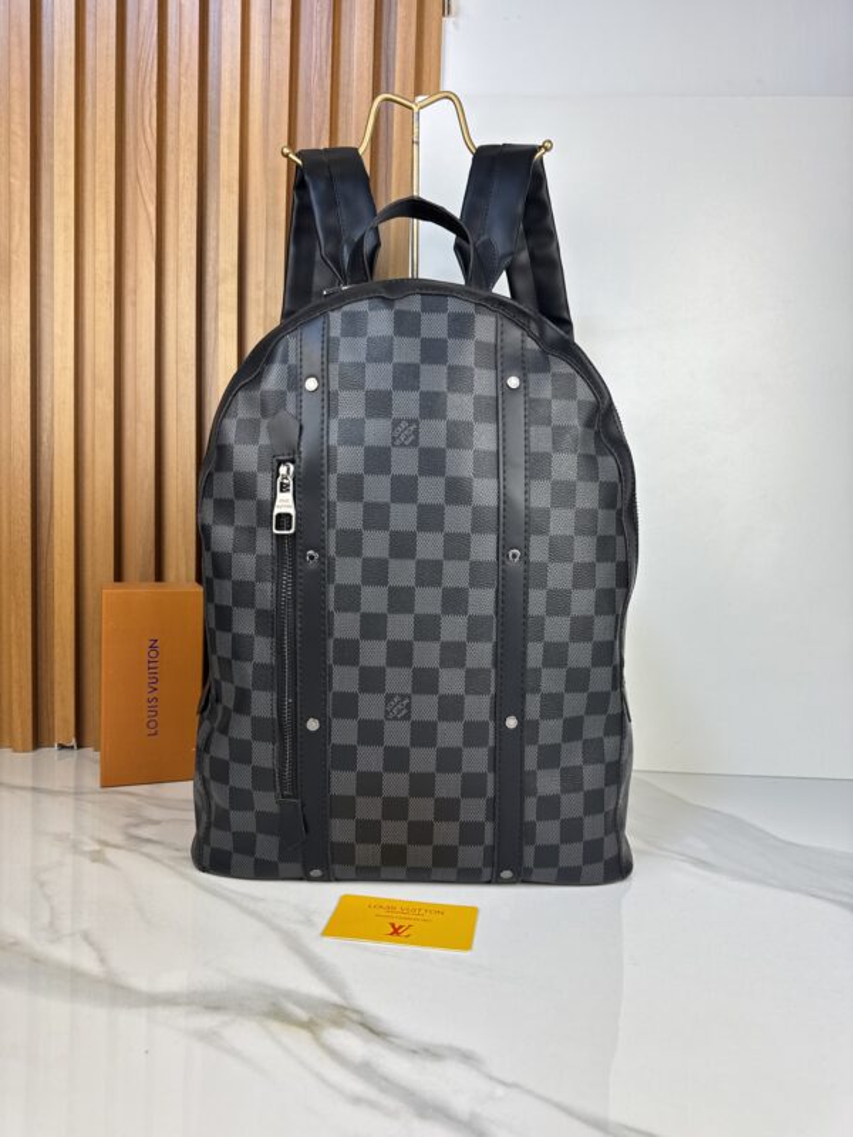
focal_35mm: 24
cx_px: 426
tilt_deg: -3.9
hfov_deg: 56.8
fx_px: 789
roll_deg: -1.2
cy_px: 568
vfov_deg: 71.6
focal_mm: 6.76
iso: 80
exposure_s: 1/323
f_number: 1.78
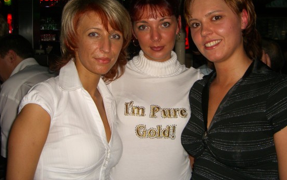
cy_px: 63
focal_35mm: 44
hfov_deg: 45.2
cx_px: 156
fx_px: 344
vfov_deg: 29.0
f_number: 2.8
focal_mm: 7.9
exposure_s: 1/60
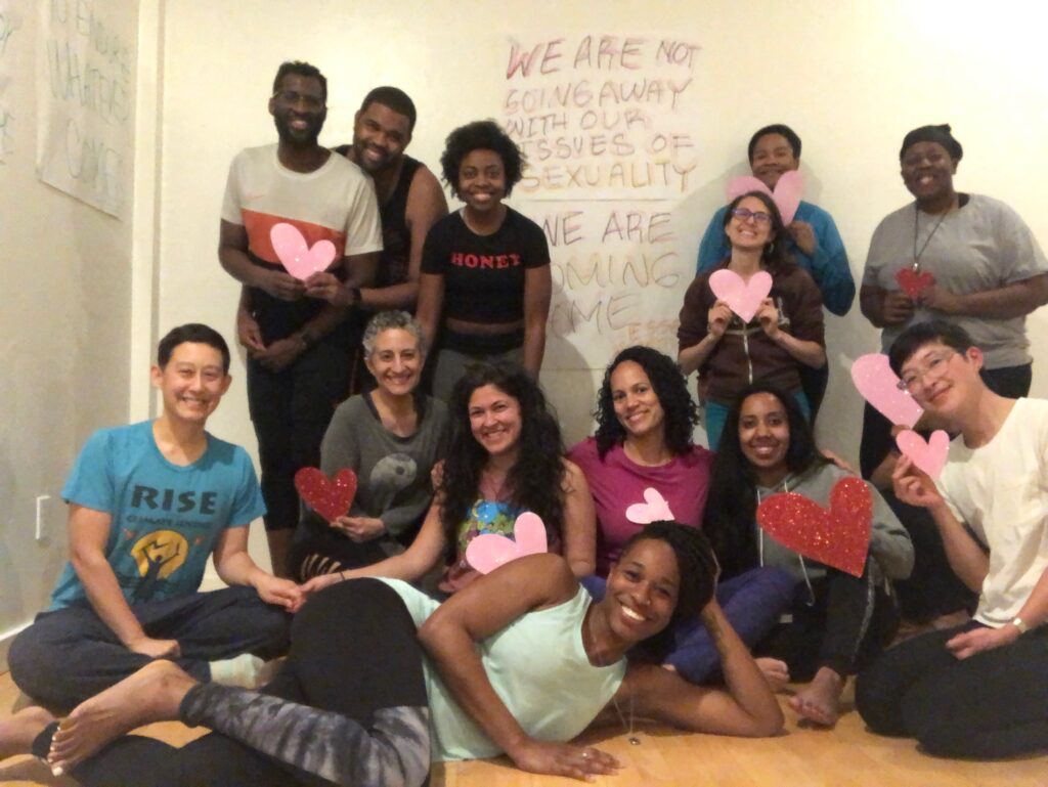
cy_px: 394
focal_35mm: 32
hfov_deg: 56.8
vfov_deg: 44.2
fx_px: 969
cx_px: 524
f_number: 2.2
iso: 800
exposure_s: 1/15
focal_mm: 2.87
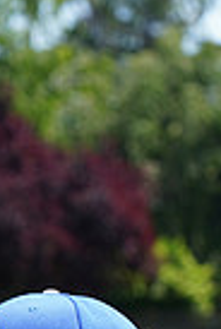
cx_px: -6
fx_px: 4947
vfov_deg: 3.8
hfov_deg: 2.6
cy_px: 442
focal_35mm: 540
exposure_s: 1/200
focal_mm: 128
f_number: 9
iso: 200
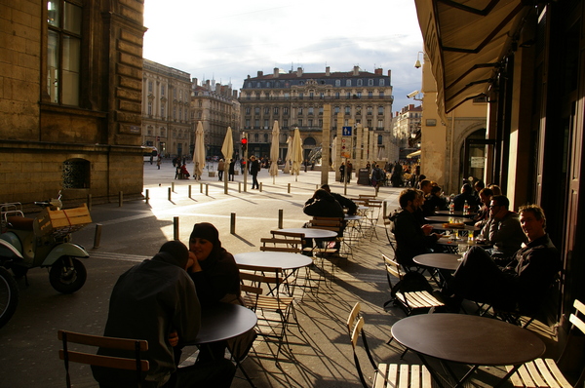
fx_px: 487
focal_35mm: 30
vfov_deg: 43.5
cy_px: 194
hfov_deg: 62.0
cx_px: 292
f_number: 9.5
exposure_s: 1/180
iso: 200
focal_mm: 20
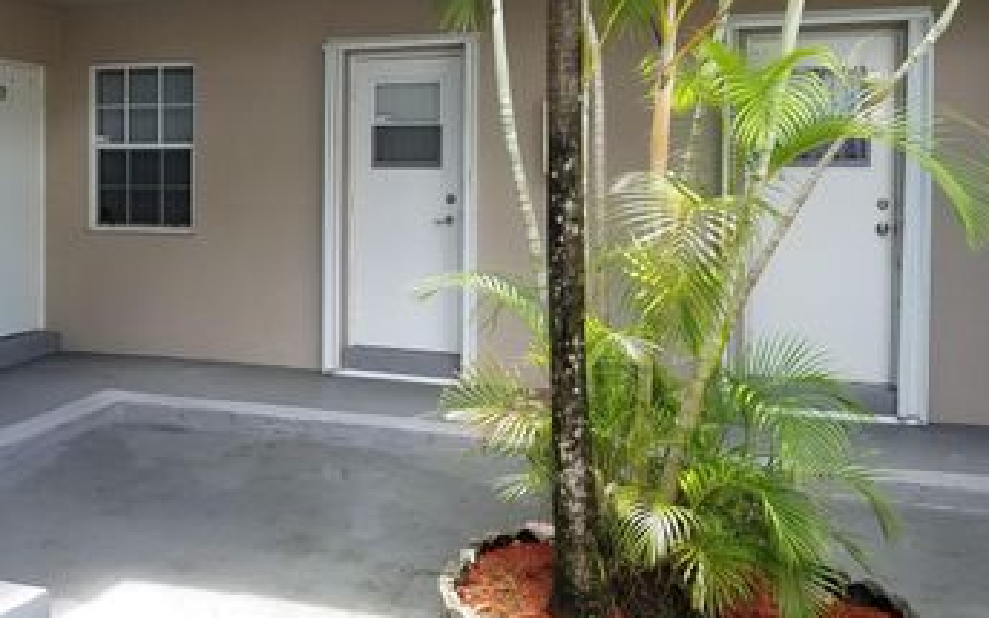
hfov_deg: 48.2
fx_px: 1078
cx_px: 305
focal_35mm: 40
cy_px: 168
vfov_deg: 31.5
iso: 50
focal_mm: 4.2
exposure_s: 1/180
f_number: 1.7
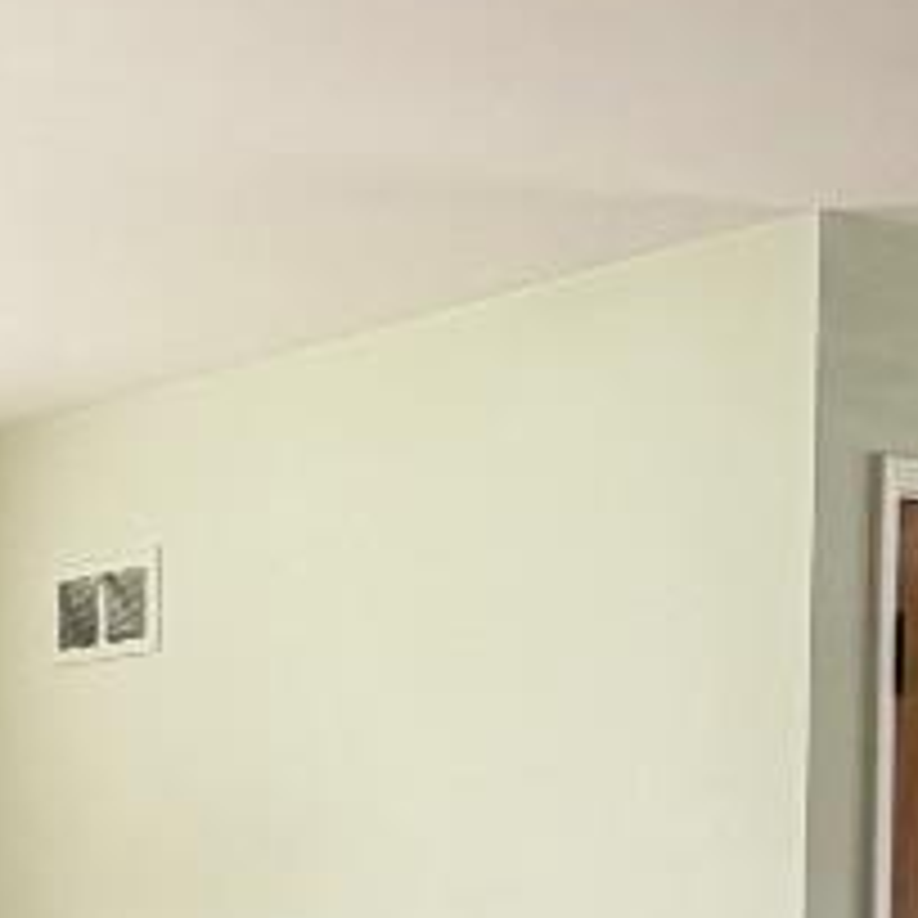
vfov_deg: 18.1
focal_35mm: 91
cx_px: 45
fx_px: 2730
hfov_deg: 18.7
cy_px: 1100
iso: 200
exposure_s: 1/121
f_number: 2.2
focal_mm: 2.22
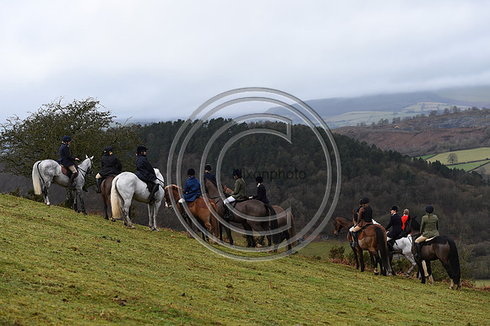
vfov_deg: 19.4
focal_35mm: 70
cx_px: 245
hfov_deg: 28.9
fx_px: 952
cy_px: 163
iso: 250
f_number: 4.5
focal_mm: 70
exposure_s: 1/800
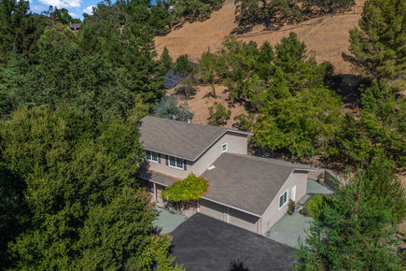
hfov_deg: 65.5
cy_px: 136
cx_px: 203
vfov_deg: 46.4
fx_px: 316
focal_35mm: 28
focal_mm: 10.26
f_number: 5.6
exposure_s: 1/320
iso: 100
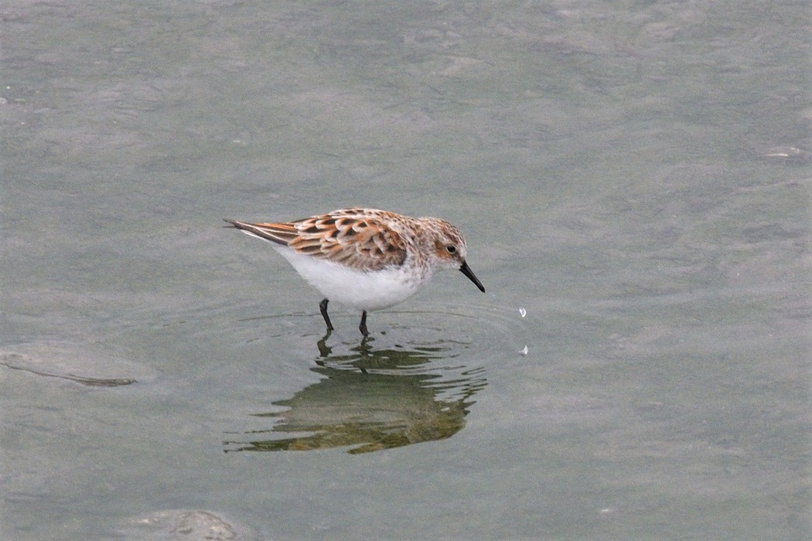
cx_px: 406
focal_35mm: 630
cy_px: 270
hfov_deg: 3.3
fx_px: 14209
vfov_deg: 2.2
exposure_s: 1/1600
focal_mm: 420
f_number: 5.6
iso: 800
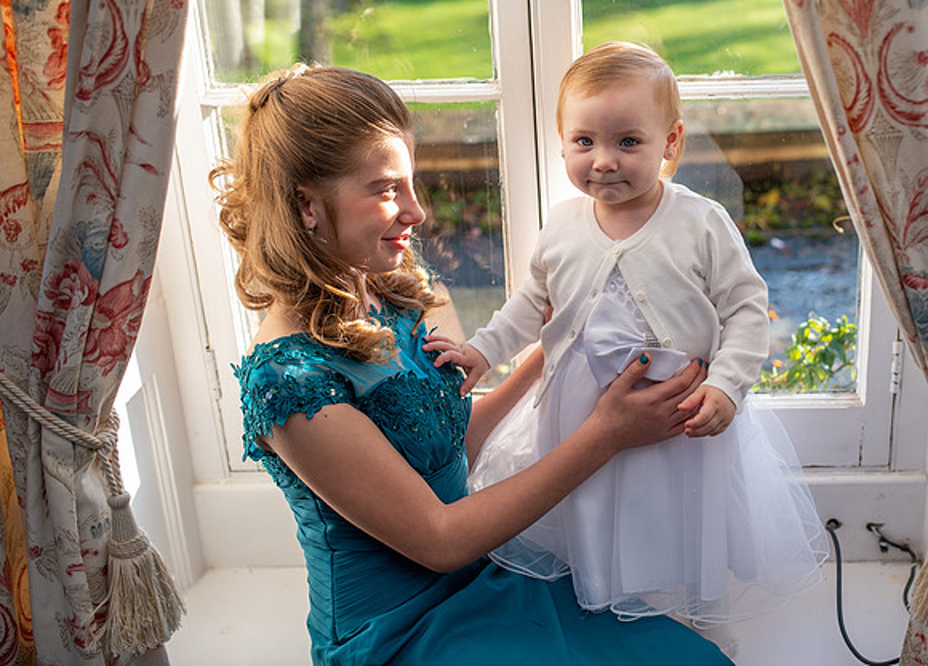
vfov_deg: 30.6
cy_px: 251
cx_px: 622
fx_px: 1210
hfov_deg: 41.4
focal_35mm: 46
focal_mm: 35
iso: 100
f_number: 2.5
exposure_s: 1/250
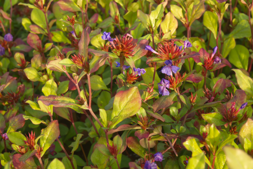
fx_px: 580
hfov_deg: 24.6
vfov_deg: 16.6
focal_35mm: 82
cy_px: 84
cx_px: 126
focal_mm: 55
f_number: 13
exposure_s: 1/100
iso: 800
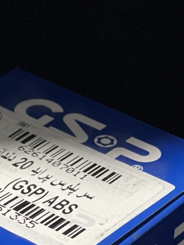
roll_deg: +0.6
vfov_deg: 10.4
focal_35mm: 186
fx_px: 1318
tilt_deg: -40.6
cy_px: 339
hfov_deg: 8.0
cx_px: 34
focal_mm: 7.5
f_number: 2.2
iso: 160
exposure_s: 1/33
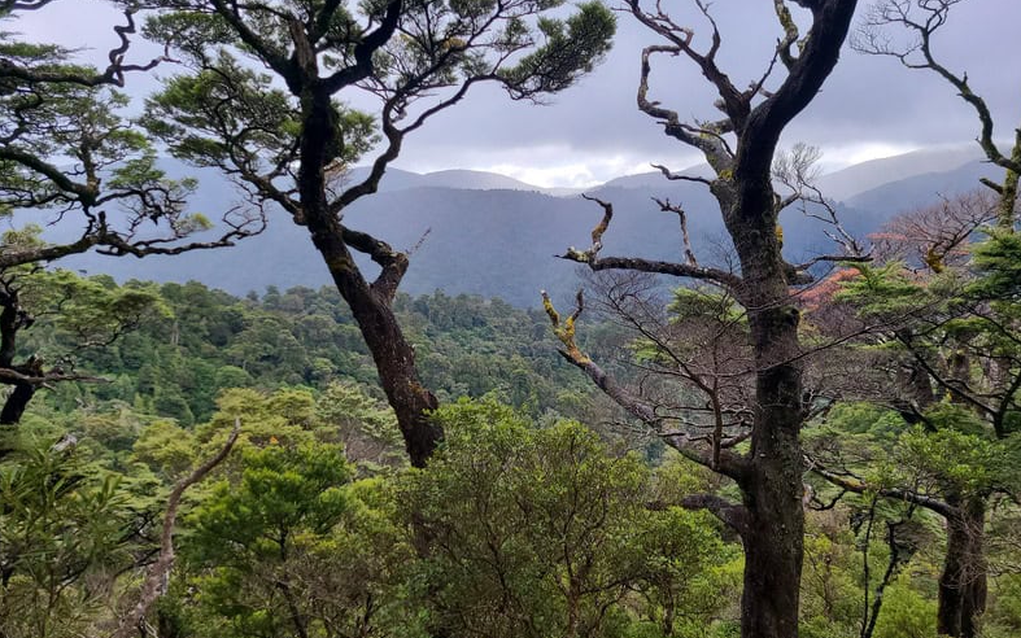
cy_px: 300
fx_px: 779
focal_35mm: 28
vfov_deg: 44.5
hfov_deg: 66.5
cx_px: 512
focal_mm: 5.4
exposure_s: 1/909
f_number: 1.8
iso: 40
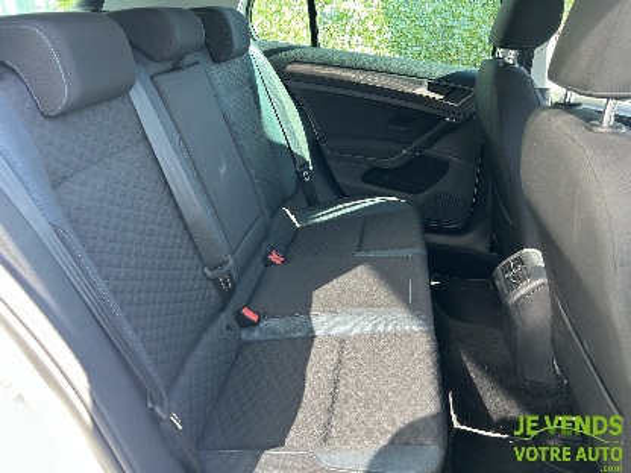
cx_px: 316
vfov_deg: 53.1
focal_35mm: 26
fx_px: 474
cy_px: 236
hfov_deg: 67.3
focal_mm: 5.7
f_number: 1.5
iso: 64
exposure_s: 1/121
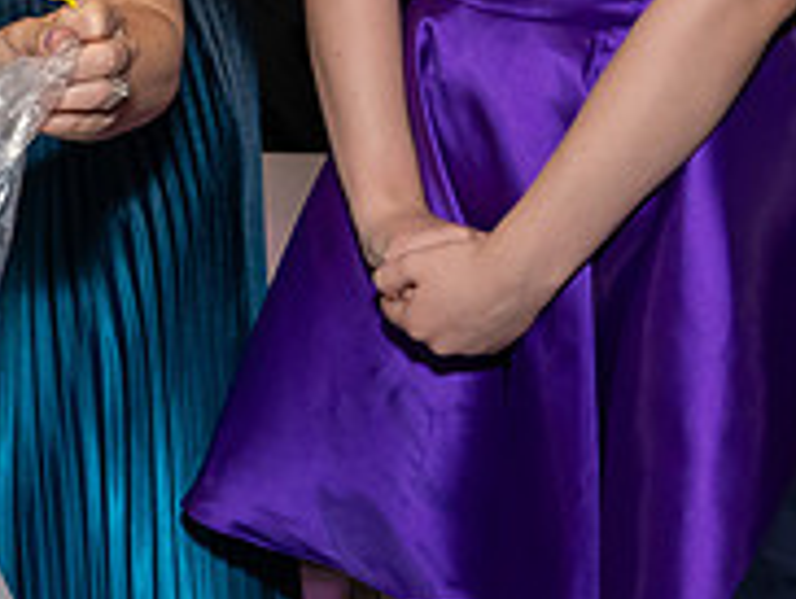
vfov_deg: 13.6
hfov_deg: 16.8
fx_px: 2418
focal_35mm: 105
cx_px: -430
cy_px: -181
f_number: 8
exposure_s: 1/250
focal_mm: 23
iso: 1000
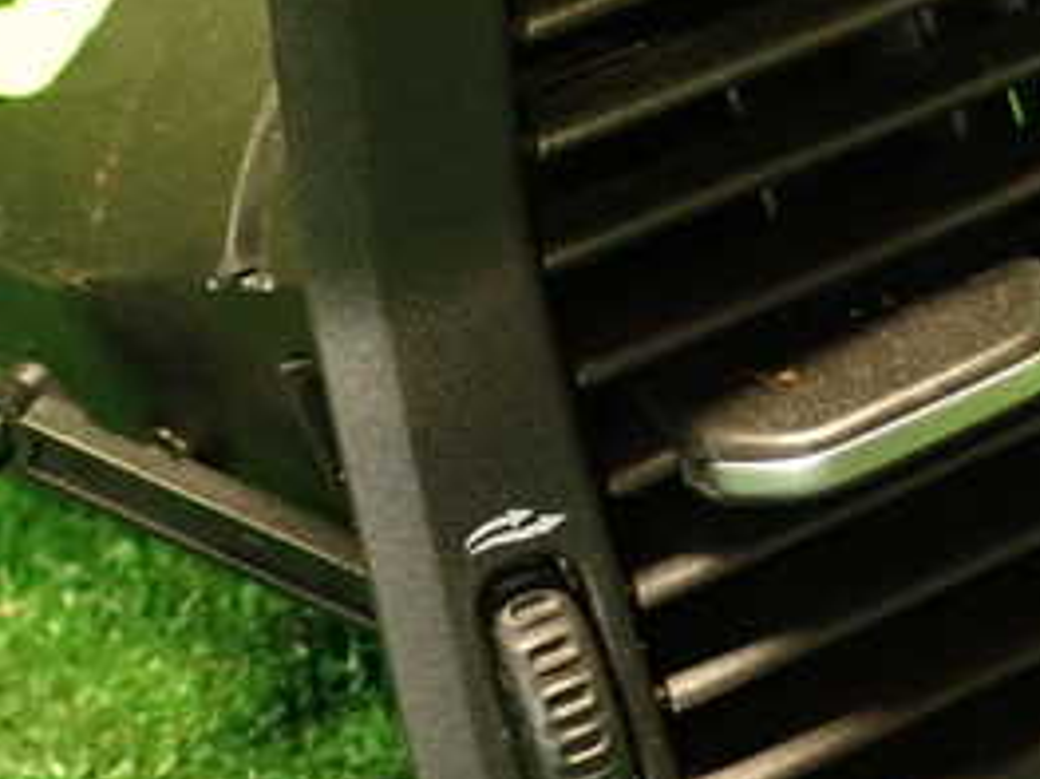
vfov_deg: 20.1
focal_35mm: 73
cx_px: 613
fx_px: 2192
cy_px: 368
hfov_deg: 26.6
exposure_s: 1/30
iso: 800
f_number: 2.4
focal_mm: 5.79
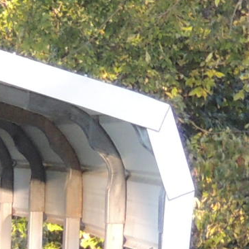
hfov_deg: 4.1
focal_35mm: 398
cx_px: -676
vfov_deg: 4.4
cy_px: 352
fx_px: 3239
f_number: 4
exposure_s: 1/60
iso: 160
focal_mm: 9.9
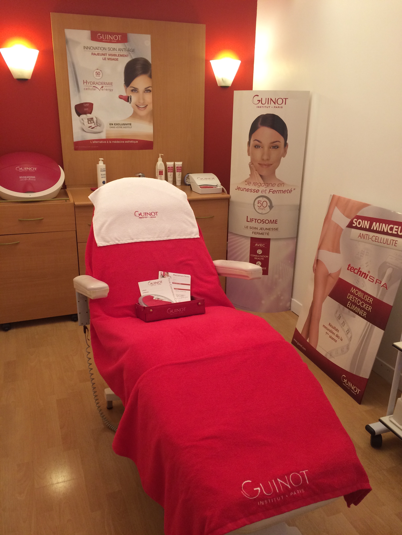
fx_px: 449
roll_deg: -1.0
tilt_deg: -20.5
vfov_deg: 61.7
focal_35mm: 29
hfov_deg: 48.2
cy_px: 268
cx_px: 201
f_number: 2.2
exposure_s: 1/33
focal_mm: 4.15
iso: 64
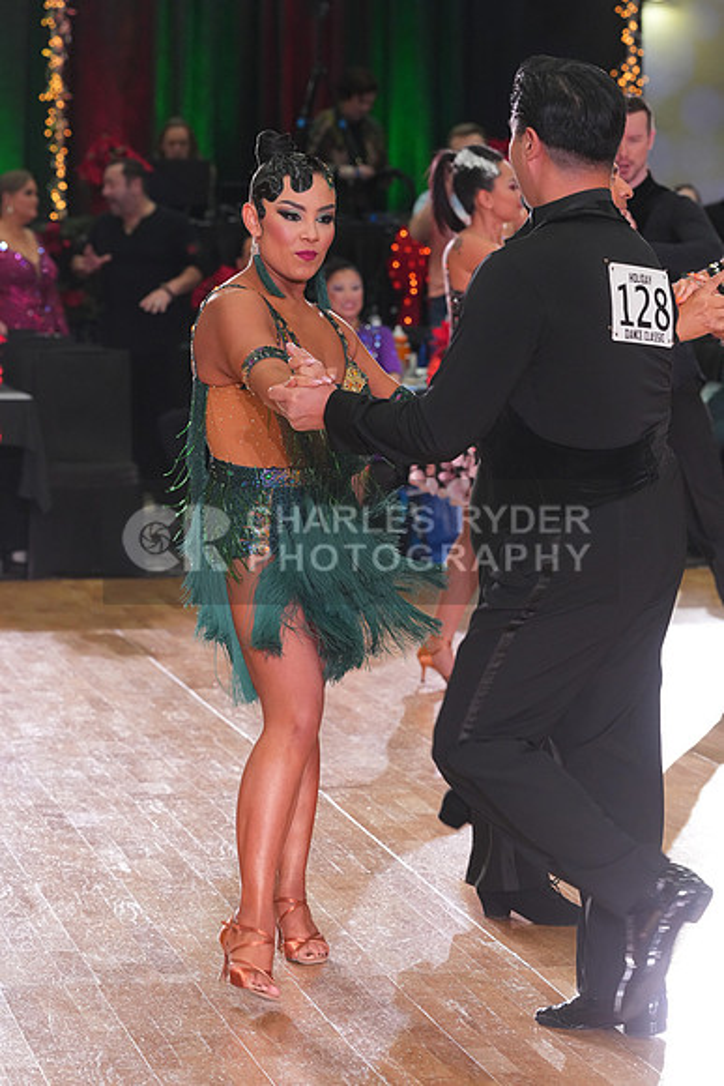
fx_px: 3859
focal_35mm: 128
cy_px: 543
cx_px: 362
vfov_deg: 16.0
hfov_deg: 10.7
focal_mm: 128
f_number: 5.6
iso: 3200
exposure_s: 1/200
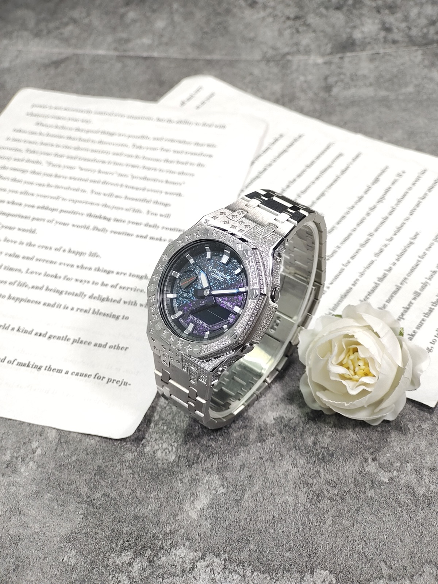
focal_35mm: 50
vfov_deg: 38.2
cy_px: 292
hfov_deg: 29.1
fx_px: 844
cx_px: 219
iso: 85
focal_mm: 7.55
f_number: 2.08
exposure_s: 1/100
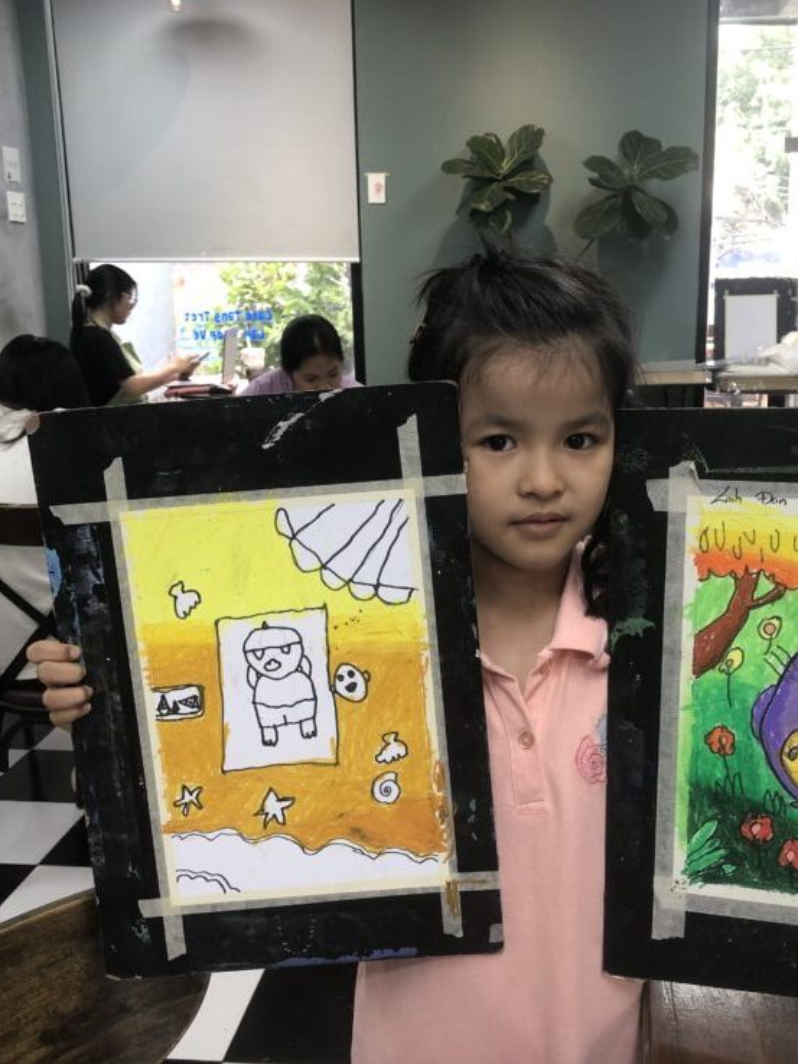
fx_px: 1168
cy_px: 575
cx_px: 508
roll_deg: +0.3
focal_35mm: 38
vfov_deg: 48.9
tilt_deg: -16.0
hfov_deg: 37.5
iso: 32
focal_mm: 3.99
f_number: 1.8
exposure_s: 1/50
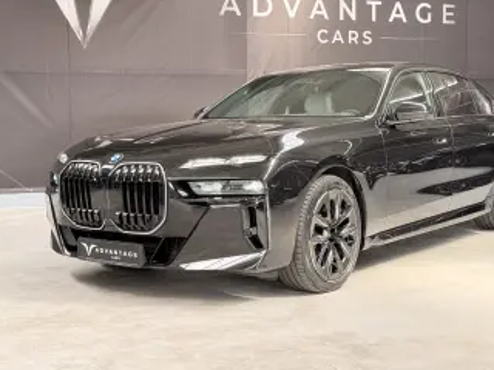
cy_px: 166
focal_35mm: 54
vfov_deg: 27.0
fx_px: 771
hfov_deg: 35.5
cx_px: 267
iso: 80
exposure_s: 1/121
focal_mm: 6.76
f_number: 1.78
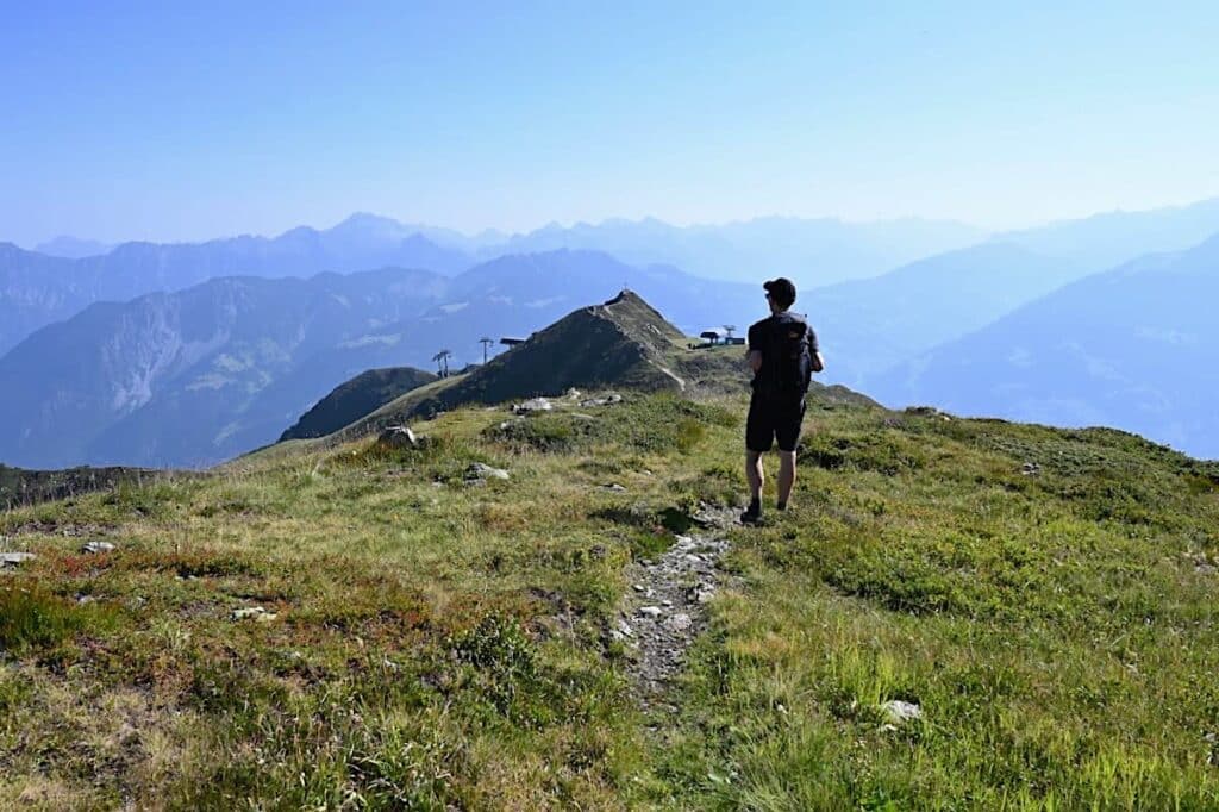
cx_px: 610
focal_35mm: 24
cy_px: 406
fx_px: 812
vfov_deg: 53.1
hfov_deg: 73.8
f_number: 7.1
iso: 100
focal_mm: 24
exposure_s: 1/320
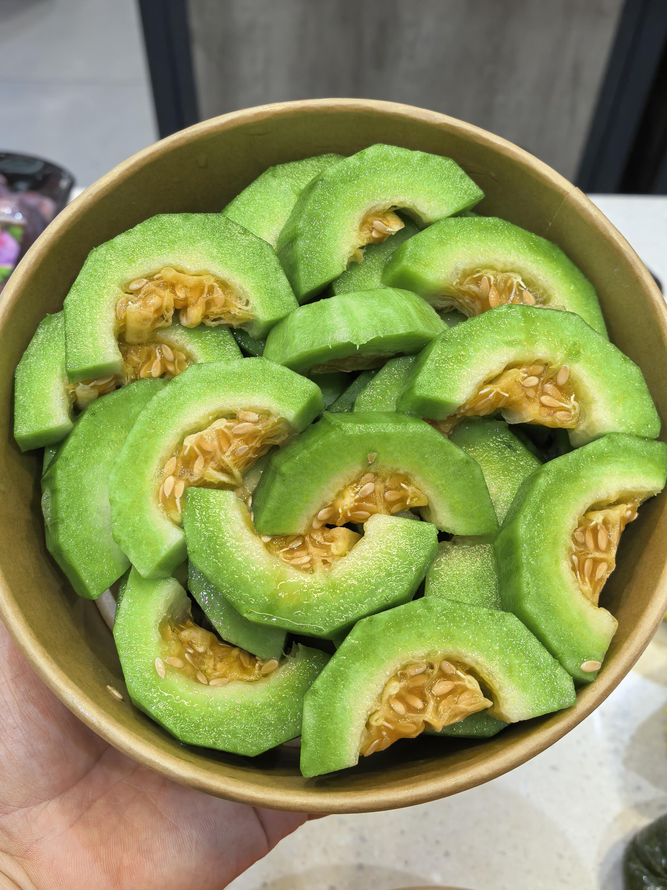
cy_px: 445
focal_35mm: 35
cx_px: 334
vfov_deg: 52.6
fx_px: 899
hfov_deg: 40.7
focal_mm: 8.5
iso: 200
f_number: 2.8
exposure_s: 1/100
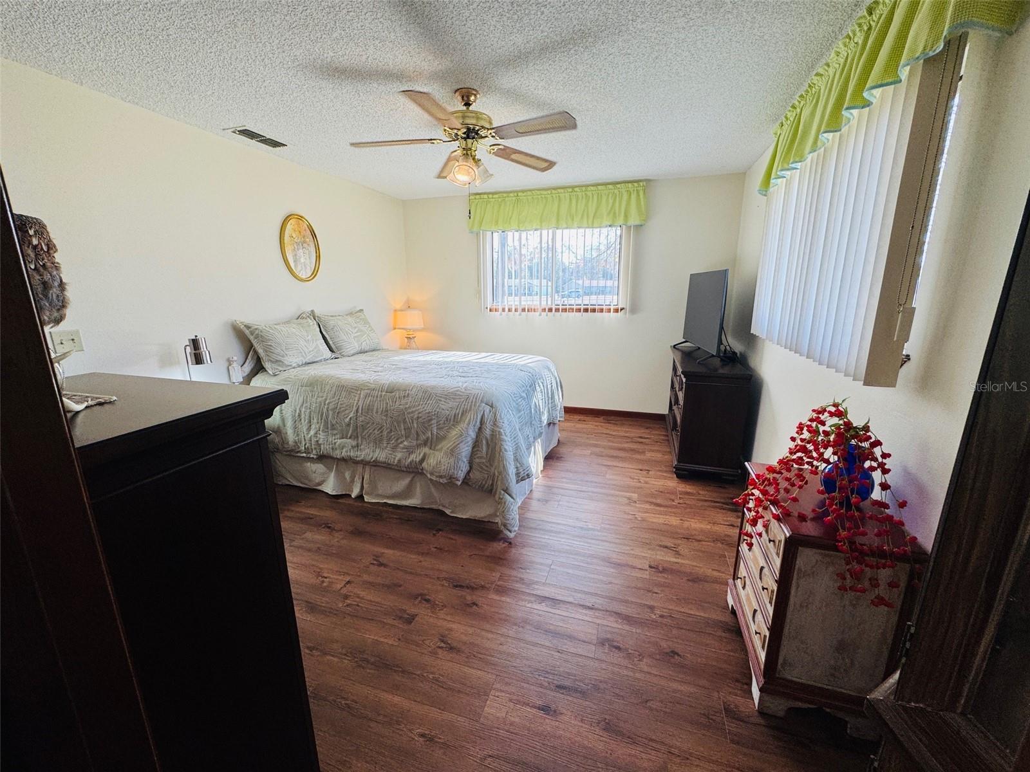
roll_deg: +0.1
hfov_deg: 102.1
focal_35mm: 14
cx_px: 515
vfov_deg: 85.7
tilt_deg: -13.9
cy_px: 386
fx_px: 417
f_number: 2.2
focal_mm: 2.22
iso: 100
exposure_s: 1/120
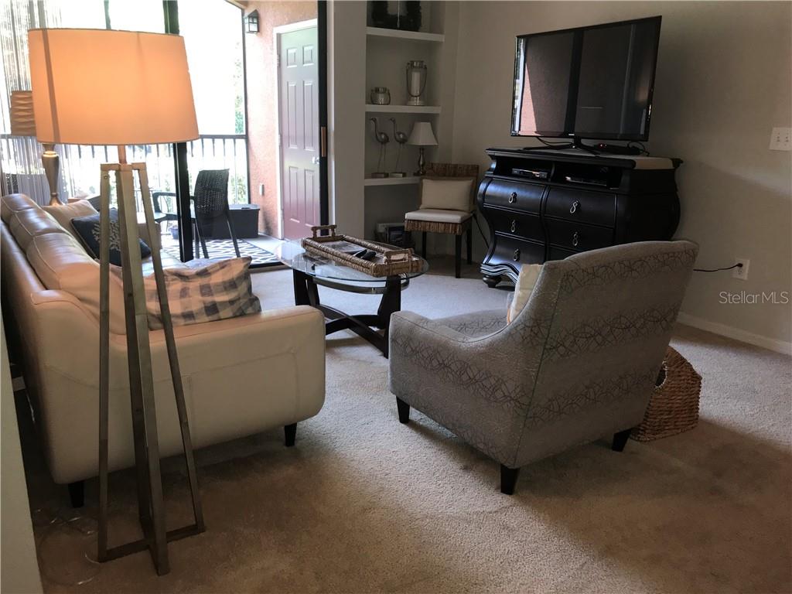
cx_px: 396
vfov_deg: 49.7
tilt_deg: -15.8
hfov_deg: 63.4
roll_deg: -1.7
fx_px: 641
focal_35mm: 28
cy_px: 297
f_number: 1.8
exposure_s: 1/30
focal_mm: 3.99
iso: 40
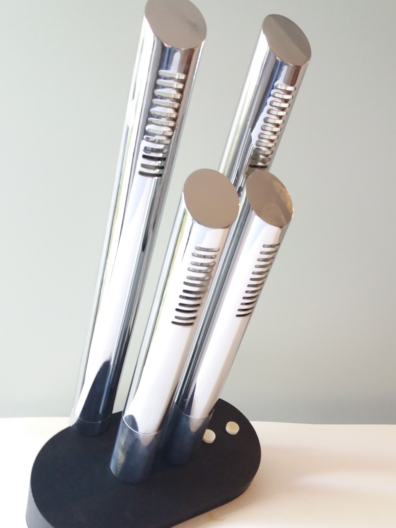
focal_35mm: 33
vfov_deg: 55.3
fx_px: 503
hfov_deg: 42.9
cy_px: 270
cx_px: 211
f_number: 1.9
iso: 200
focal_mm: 3.7
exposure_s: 1/17
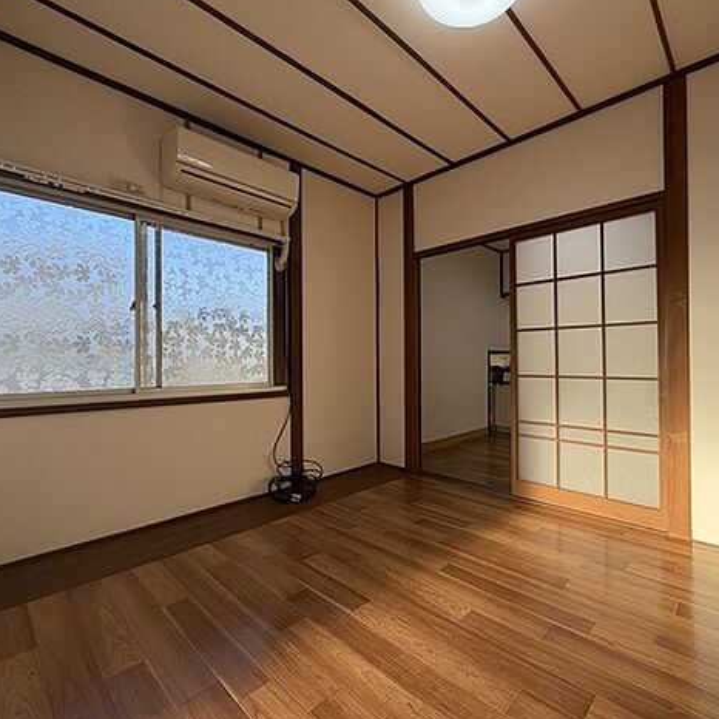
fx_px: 399
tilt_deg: +0.5
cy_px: 356
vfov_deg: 84.0
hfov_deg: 83.8
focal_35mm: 17
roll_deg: +0.9
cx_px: 386
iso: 40
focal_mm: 2.22
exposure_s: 1/220
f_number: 2.2
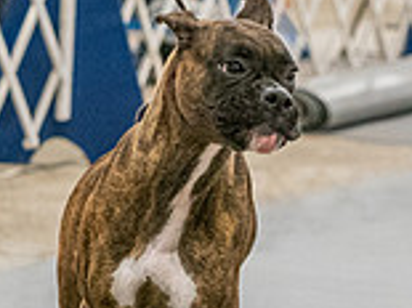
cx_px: 187
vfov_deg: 4.1
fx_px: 4281
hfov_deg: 5.5
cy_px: -11
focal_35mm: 360
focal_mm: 86
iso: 6400
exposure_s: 1/250
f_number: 3.5
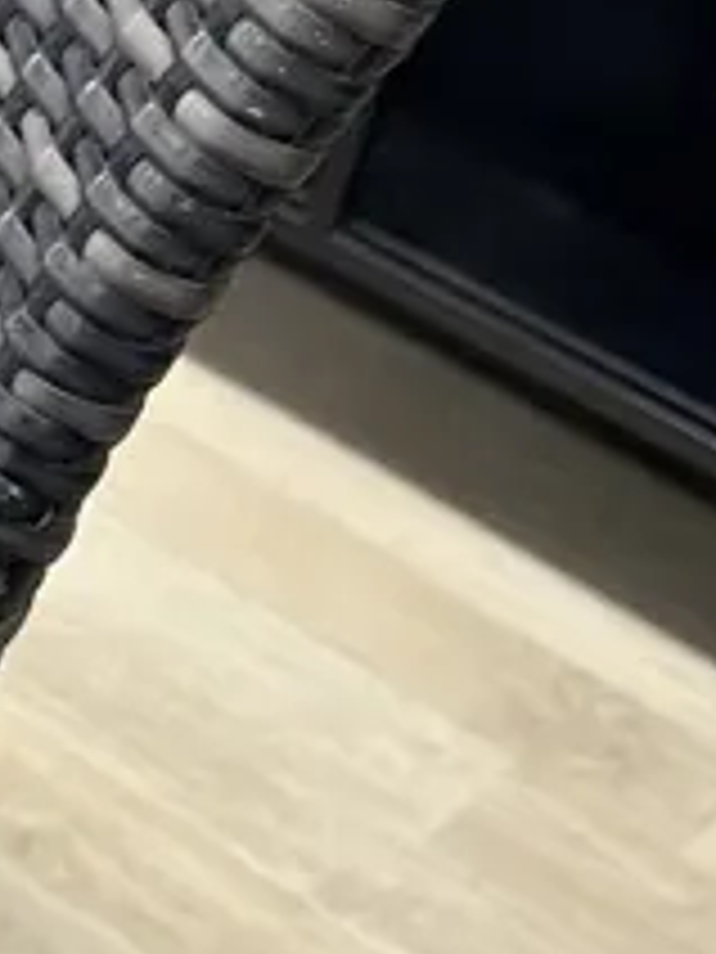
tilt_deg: -45.2
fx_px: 3199
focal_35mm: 116
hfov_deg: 10.9
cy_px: 639
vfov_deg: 16.9
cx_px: -982
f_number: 1.78
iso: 160
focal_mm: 6.86
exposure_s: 1/50
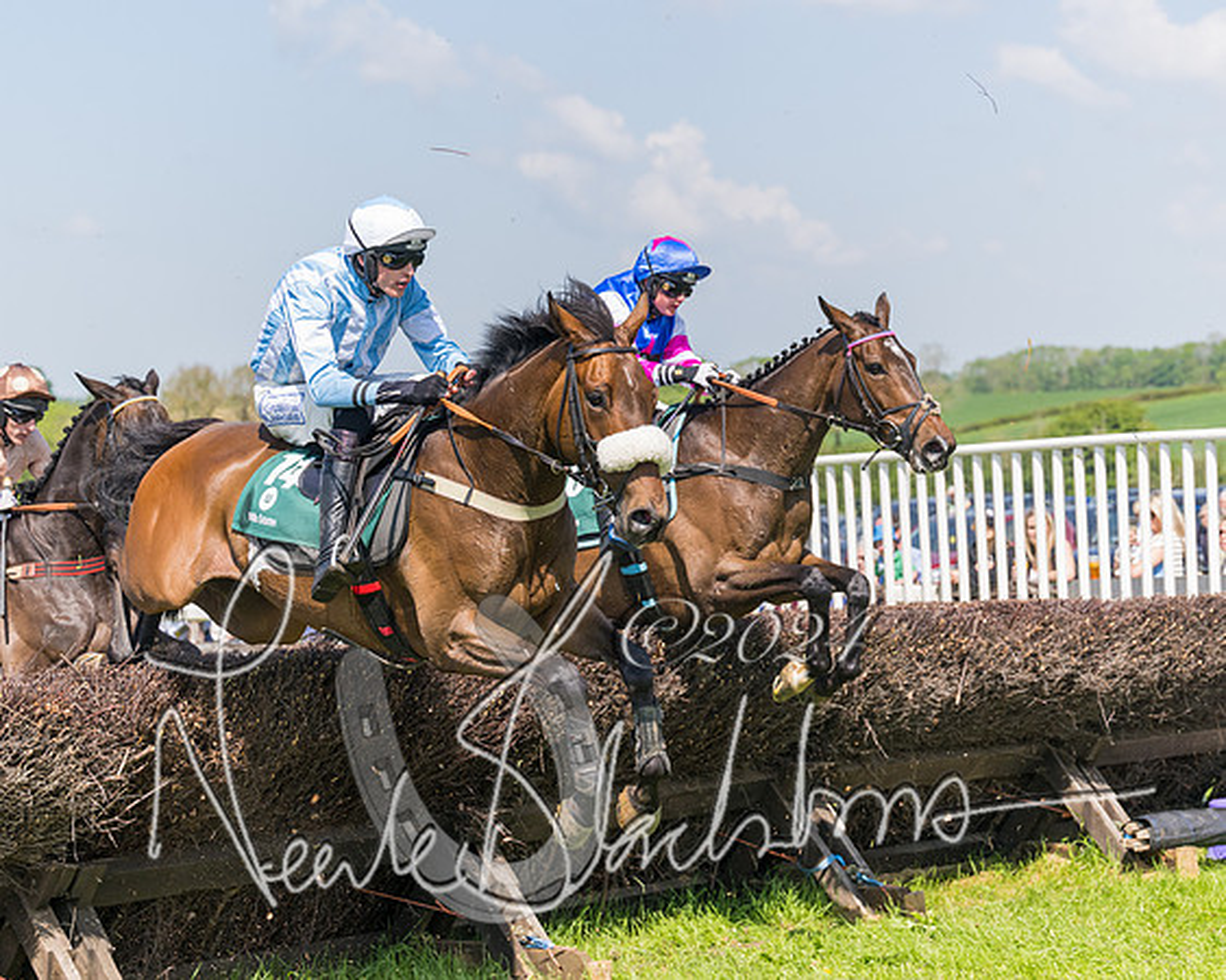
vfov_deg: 17.7
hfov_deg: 22.0
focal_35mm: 87
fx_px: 3154
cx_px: 569
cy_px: 440
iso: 400
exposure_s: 1/3200
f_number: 4
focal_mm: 70
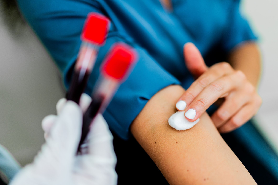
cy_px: 92
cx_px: 139
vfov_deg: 37.9
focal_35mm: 35
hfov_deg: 54.4
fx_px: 270
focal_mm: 35
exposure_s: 1/250
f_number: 1.4
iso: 640
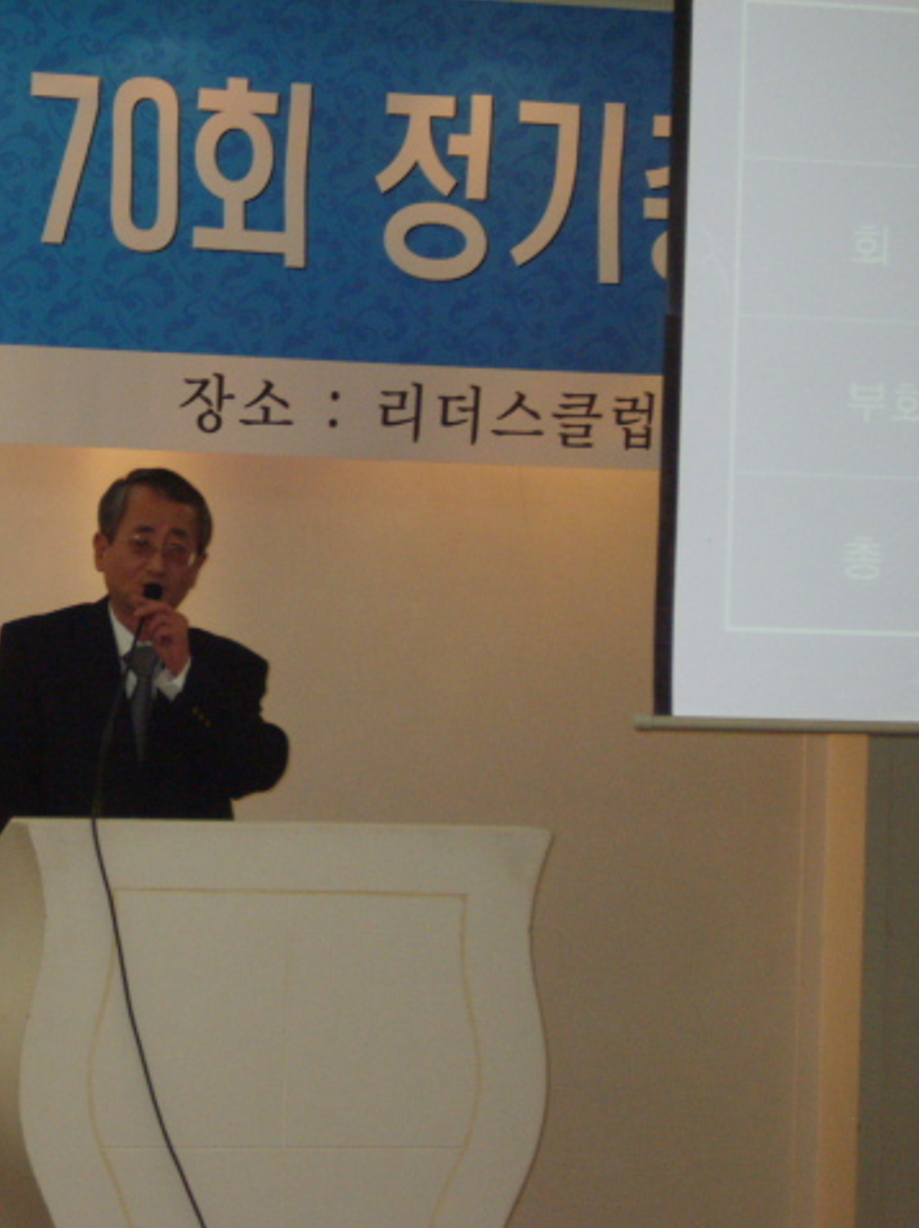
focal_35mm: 141
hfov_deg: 10.5
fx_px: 4998
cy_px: 613
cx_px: 113
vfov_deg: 14.0
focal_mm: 22.2
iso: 235
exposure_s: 1/60
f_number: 5.1
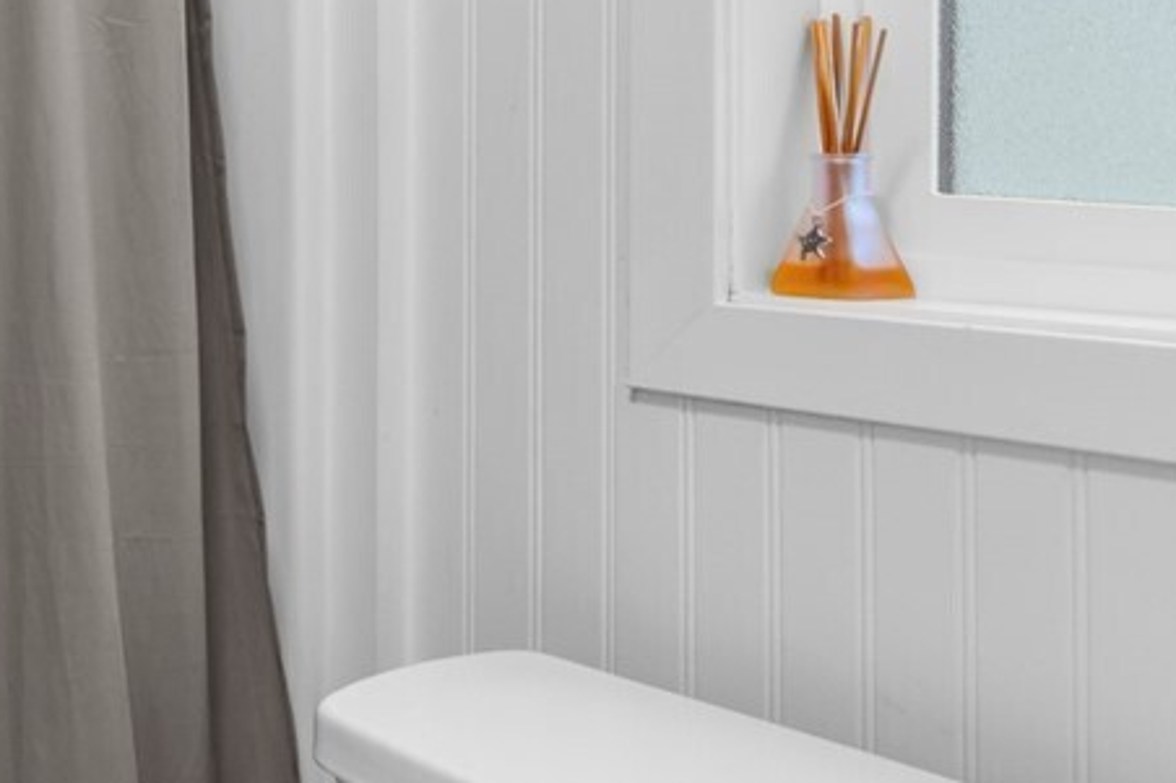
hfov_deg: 25.4
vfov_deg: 22.4
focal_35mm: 60
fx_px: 1959
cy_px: 190
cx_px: -578
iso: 800
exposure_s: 1/8
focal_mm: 16
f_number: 6.3
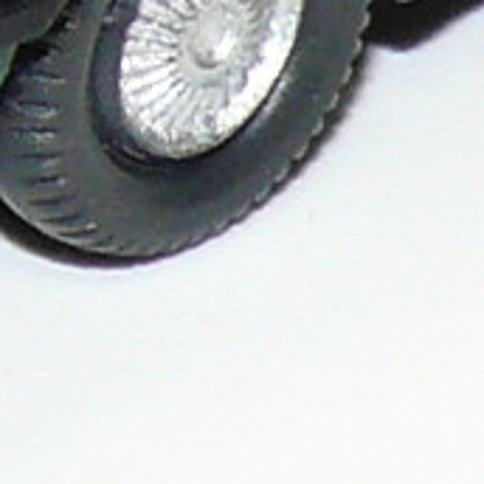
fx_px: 17828
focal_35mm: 1127
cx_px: 349
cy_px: -754
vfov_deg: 1.6
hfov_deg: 1.6
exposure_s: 1/30
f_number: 4
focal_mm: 16.3
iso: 100
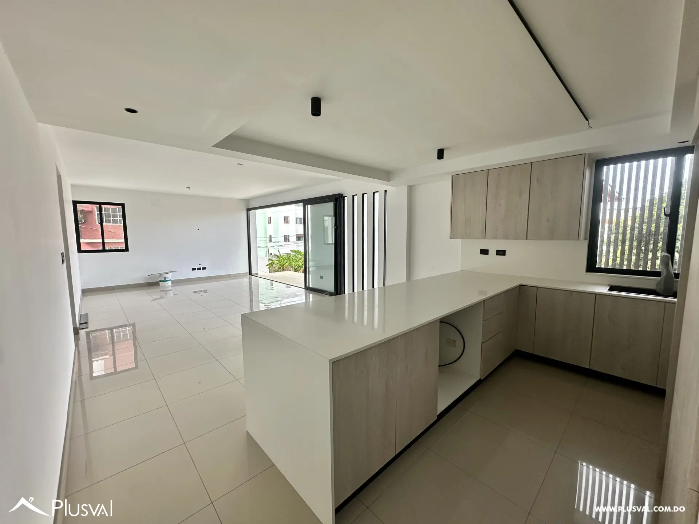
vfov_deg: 85.7
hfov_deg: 102.1
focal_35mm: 14
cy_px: 262
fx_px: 283
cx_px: 350
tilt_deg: -5.0
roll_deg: +0.0
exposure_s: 1/130
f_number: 2.2
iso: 40
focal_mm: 2.22
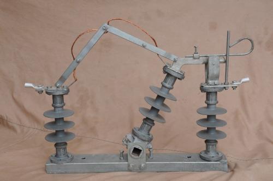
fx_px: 364
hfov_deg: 41.2
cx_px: 136
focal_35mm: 48
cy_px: 90
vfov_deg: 28.0
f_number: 10
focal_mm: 32
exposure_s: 1/125
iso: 640
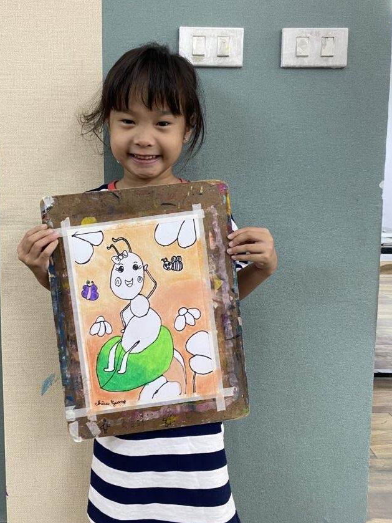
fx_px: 468
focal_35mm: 31
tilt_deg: -4.9
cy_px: 230
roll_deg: -1.0
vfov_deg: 58.2
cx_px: 171
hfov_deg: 45.3
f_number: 1.8
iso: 64
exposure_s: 1/50
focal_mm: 4.25
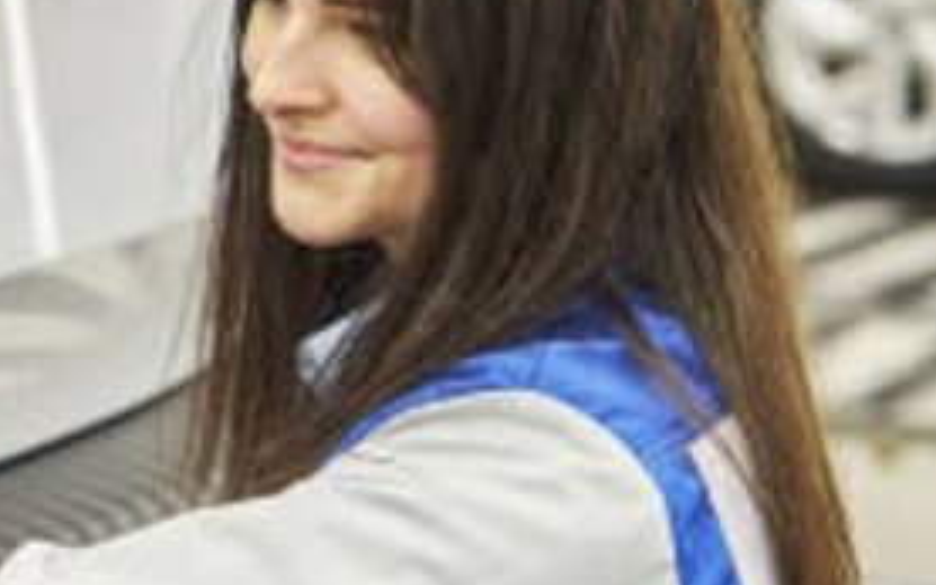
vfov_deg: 8.9
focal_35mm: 148
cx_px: -652
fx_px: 3775
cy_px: 355
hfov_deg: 13.0
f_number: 2
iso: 100
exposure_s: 1/160
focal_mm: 41
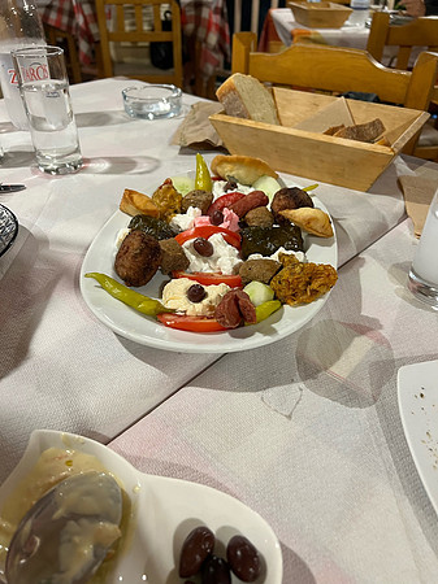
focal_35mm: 26
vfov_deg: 67.3
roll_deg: -0.4
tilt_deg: -35.9
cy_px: 292
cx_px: 219
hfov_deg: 53.0
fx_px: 439
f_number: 1.5
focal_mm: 5.7
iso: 125
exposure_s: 1/50
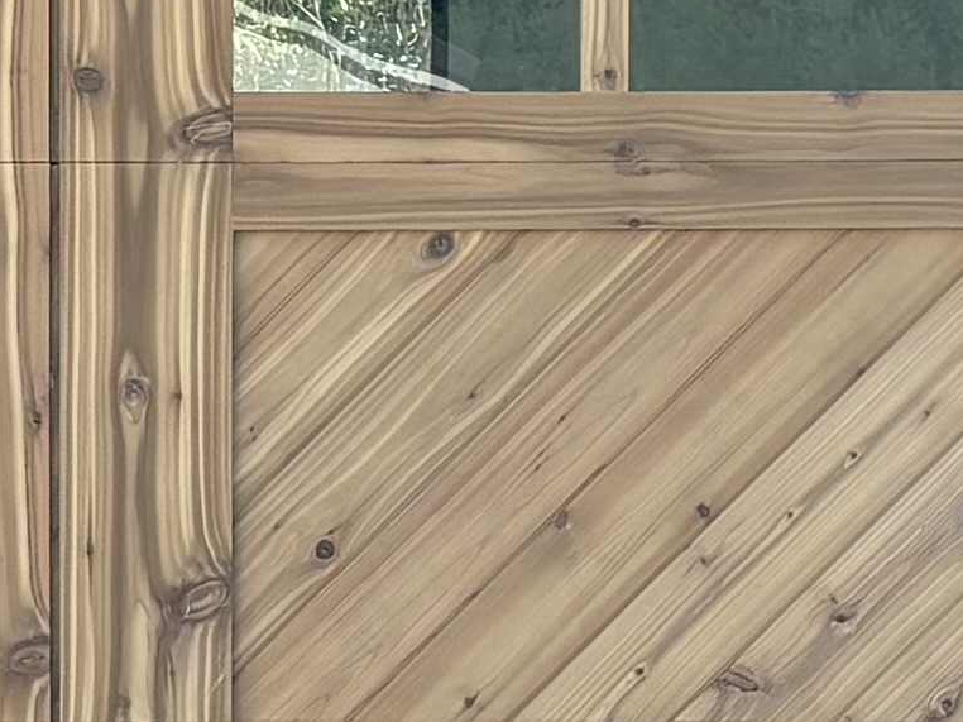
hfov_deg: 10.1
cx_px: 88
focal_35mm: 195
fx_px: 5423
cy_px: 553
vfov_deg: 7.6
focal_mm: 5.96
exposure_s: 1/1381
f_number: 1.6
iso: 50
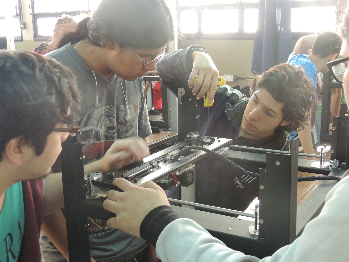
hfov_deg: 40.4
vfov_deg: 30.9
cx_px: 174
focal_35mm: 47
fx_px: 474
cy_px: 131
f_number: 3.5
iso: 400
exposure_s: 1/15
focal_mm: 8.3
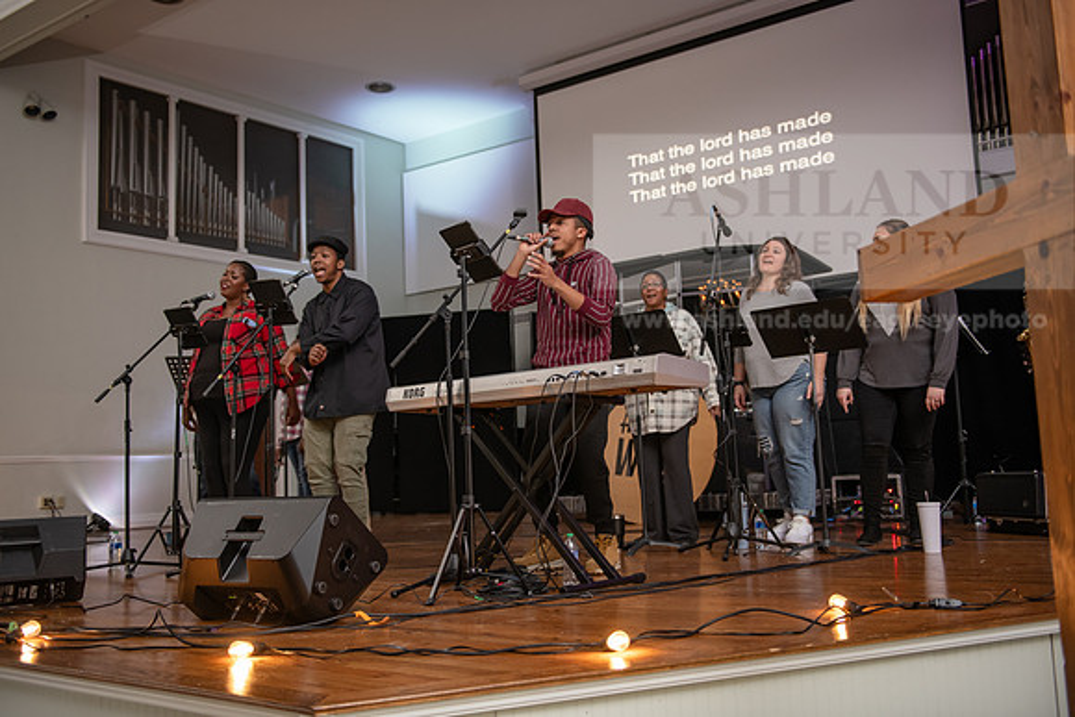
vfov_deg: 38.9
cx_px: 538
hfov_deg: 55.8
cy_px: 358
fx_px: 1015
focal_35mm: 34
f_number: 2.8
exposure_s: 1/50
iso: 800
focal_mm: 34
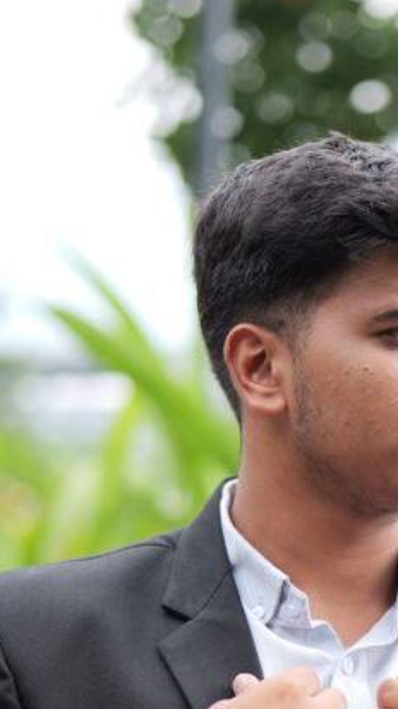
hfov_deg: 9.3
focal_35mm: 130
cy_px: 615
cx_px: 411
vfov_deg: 16.3
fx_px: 2441
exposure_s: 1/500
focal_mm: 50
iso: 160
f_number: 1.8
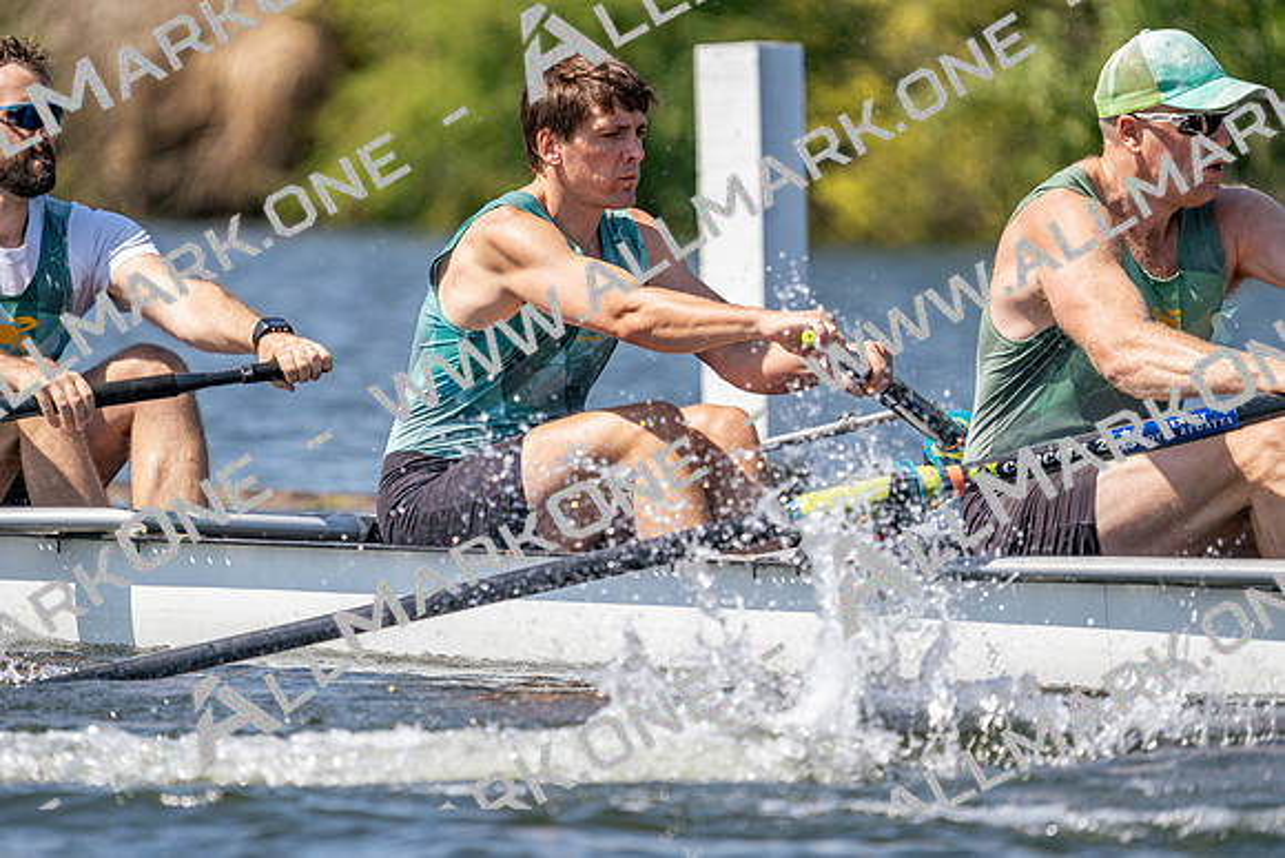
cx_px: 642
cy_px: 429
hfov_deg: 4.5
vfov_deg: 3.0
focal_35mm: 459
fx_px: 16387
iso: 320
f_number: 6.3
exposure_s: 1/2000
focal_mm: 459
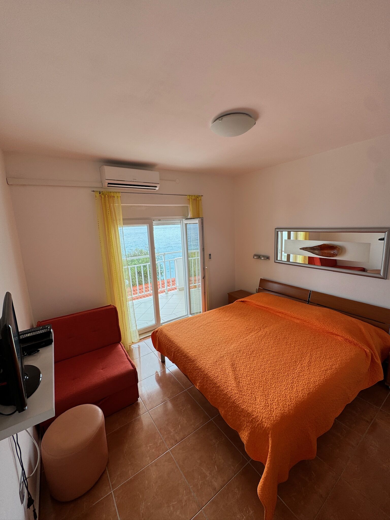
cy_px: 260
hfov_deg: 85.7
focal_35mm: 14
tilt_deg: -10.4
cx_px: 195
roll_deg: +3.4
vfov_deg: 102.1
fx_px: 210
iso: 64
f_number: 2.2
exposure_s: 1/99
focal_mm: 2.22
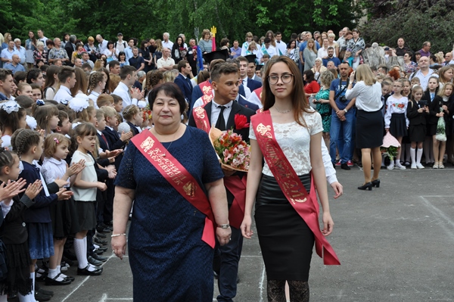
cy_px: 151
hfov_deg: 29.9
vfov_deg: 20.1
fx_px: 851
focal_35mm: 68
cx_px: 227
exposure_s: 1/100
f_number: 10
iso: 200
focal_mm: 45
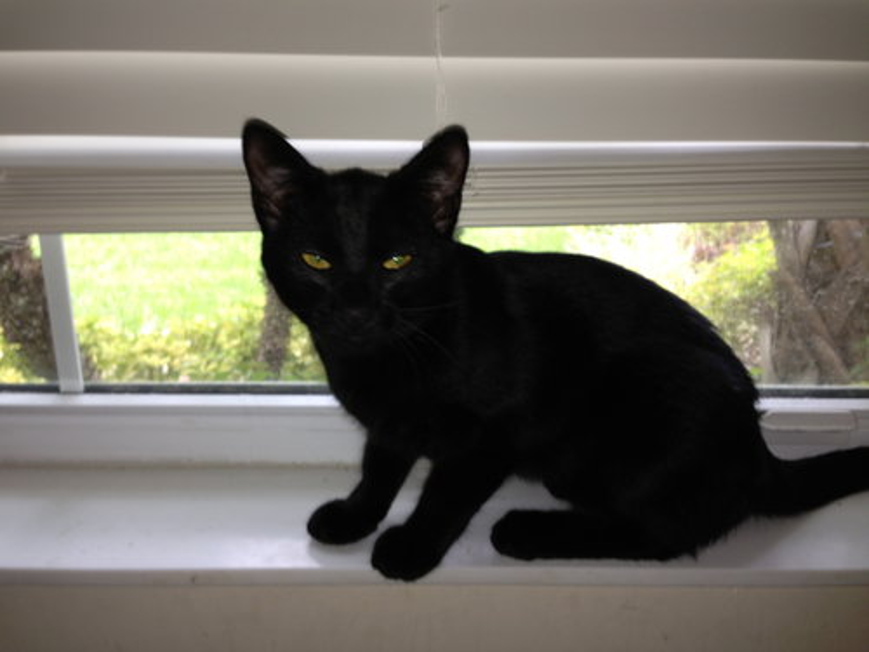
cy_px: 326
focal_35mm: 33
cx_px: 434
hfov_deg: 55.4
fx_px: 828
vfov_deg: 42.9
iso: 50
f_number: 2.4
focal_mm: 4.13
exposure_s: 1/29
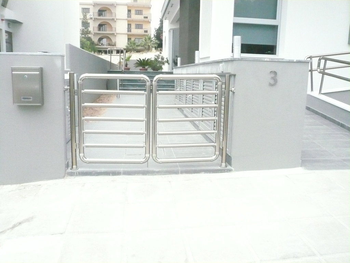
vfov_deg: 49.7
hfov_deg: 63.4
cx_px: 175
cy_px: 132
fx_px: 283
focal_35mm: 28
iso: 1250
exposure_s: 1/800
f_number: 8
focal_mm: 4.6
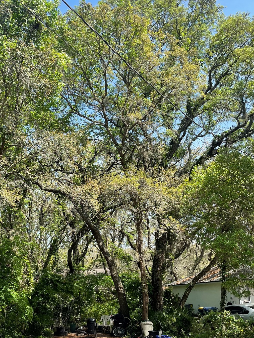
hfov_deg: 38.1
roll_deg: +0.9
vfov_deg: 49.6
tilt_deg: +13.9
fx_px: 362
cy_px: 211
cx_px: 80
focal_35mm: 37
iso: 32
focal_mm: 4.2
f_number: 1.6
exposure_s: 1/412
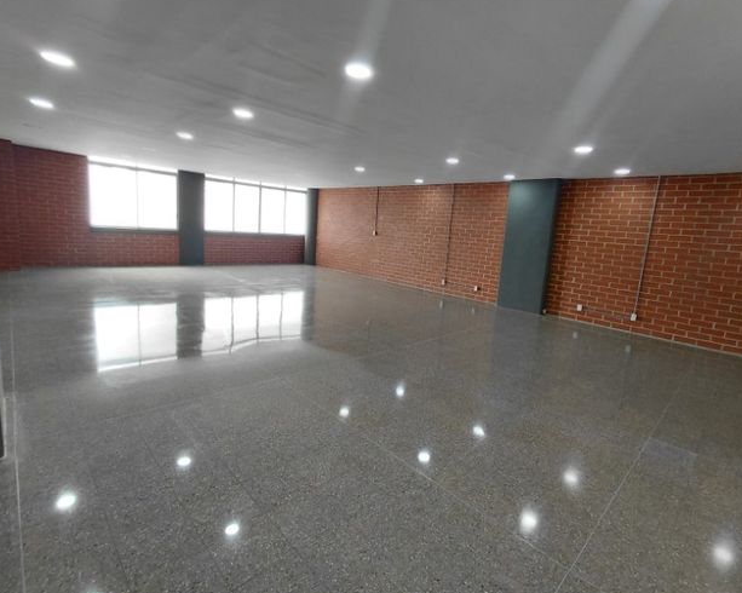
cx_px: 384
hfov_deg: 89.6
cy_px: 294
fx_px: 373
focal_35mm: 17
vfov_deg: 76.9
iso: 125
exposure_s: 1/60
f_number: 2.2
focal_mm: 1.64
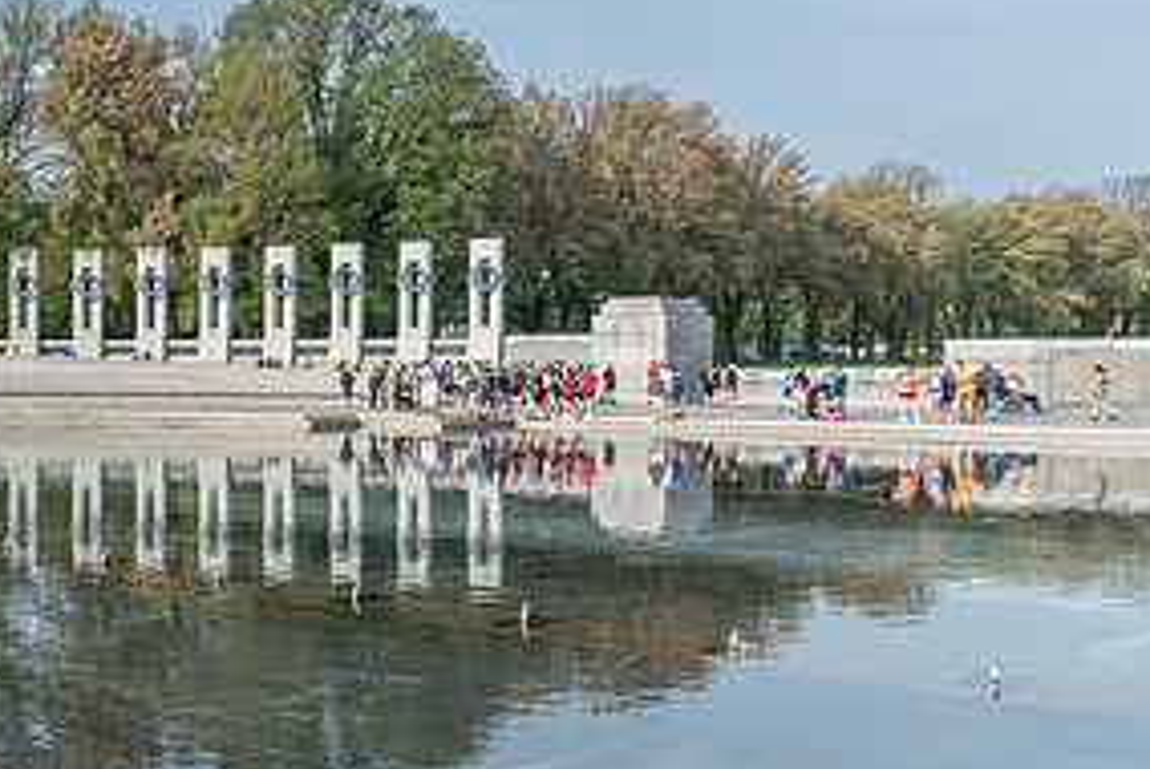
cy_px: 366
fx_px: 1567
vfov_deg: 27.6
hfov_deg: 37.2
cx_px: 73
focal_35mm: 49
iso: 100
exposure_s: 1/125
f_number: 9
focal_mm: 24
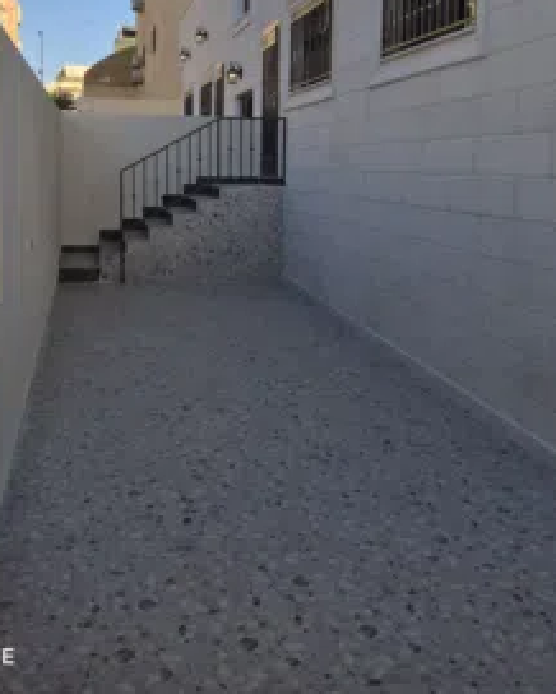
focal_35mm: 33
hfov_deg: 44.2
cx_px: 201
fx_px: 678
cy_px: 204
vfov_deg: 52.6
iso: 80
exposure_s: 1/3312
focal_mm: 5.4
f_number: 1.8
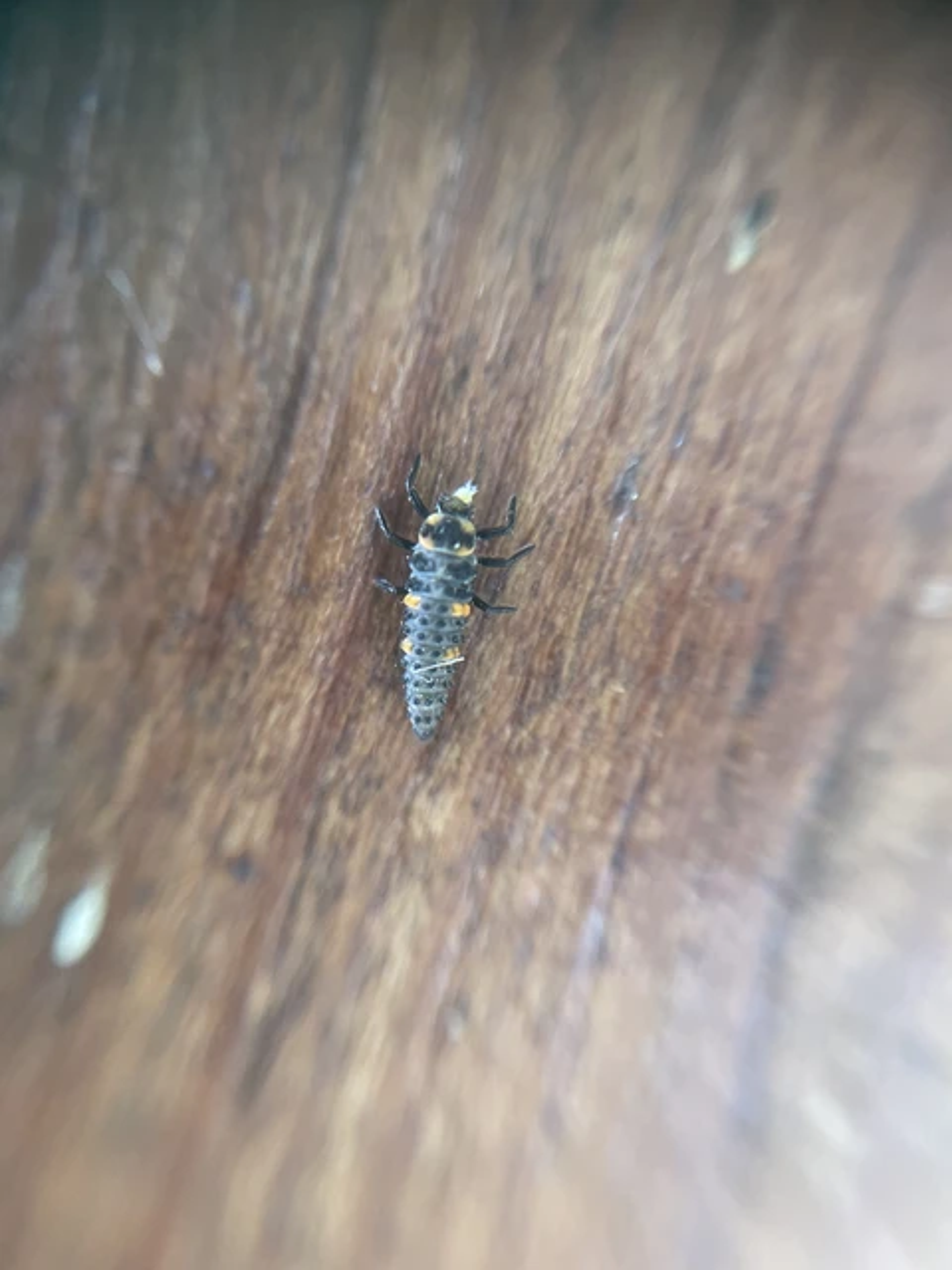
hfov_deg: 53.1
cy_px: 635
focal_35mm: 26
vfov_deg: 67.3
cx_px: 476
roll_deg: -15.5
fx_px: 953
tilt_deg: -2.5
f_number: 1.6
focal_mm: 4.2
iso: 125
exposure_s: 1/80
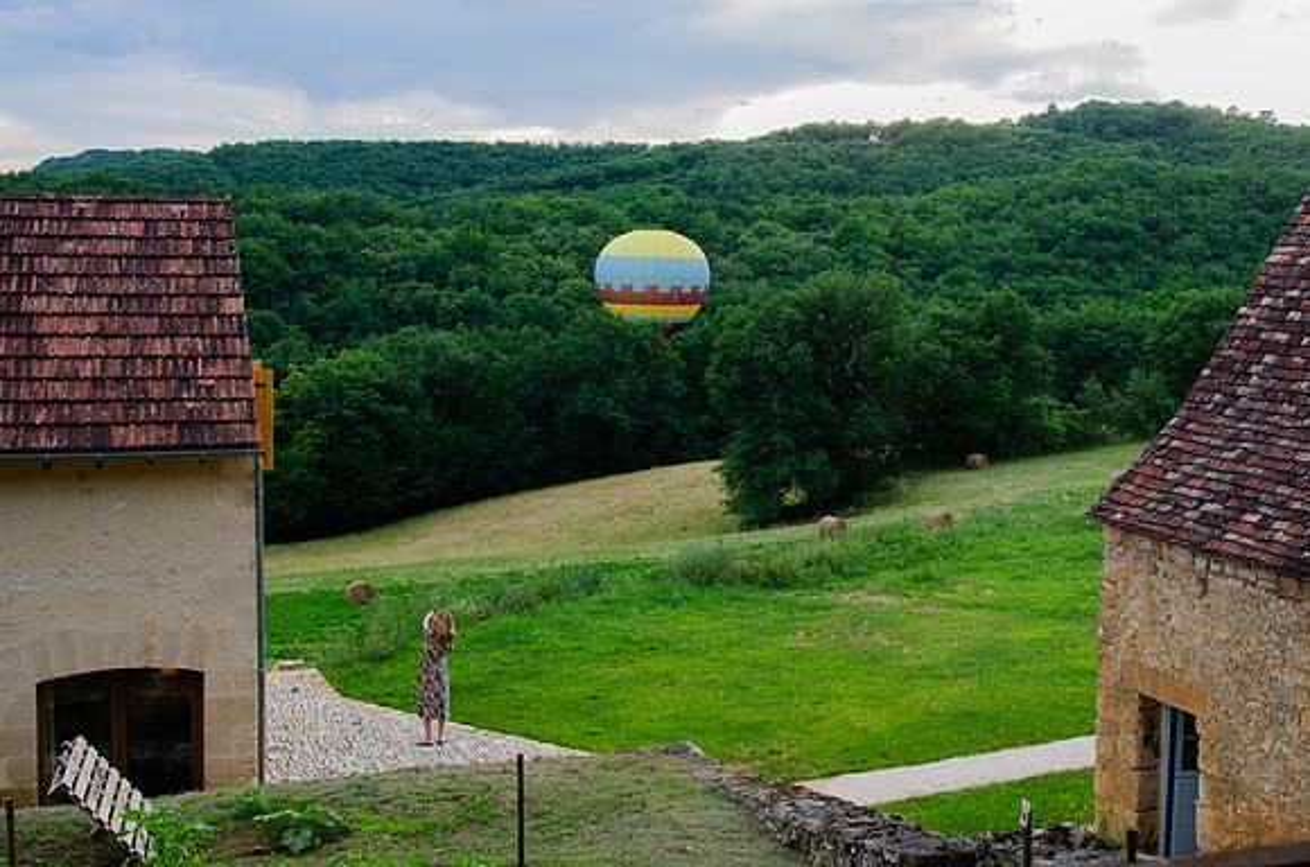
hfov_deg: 45.6
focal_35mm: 43
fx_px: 1551
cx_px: 777
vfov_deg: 31.2
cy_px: 391
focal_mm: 24
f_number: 6.3
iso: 320
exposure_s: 1/160
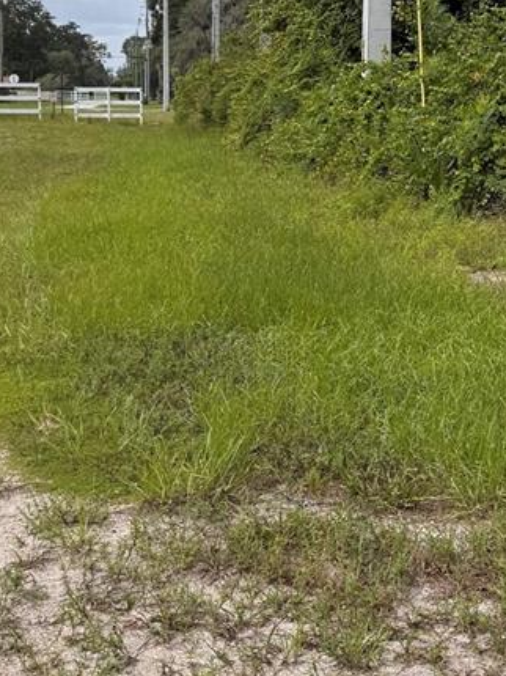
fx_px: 1307
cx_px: 415
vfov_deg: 28.5
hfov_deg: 21.6
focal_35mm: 67
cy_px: 162
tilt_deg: -3.7
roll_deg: -0.9
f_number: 1.78
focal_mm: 6.76
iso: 80
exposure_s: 1/4310
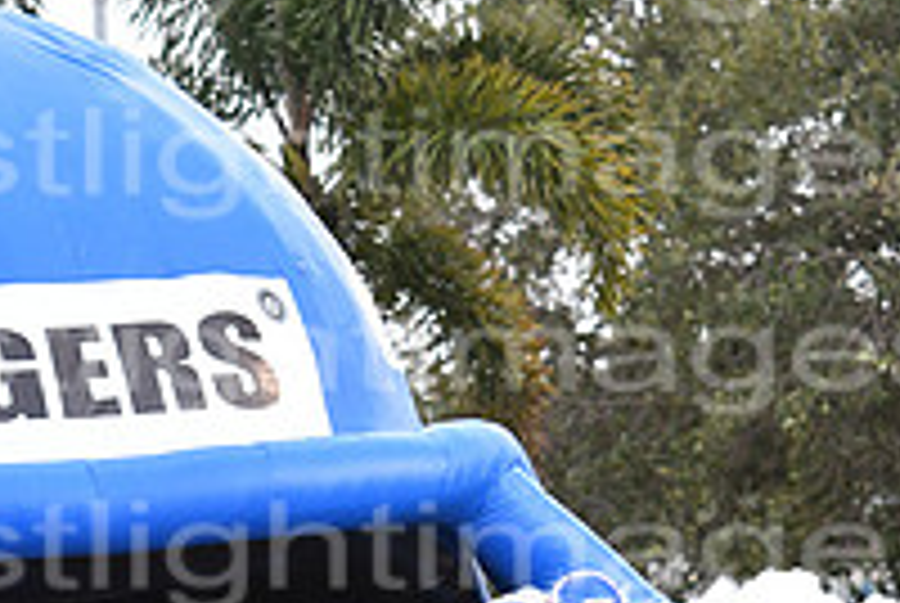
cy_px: 655
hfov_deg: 3.5
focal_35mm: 586
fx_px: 14683
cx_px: 346
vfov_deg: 2.4
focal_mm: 135
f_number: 3.2
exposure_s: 1/500
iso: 800
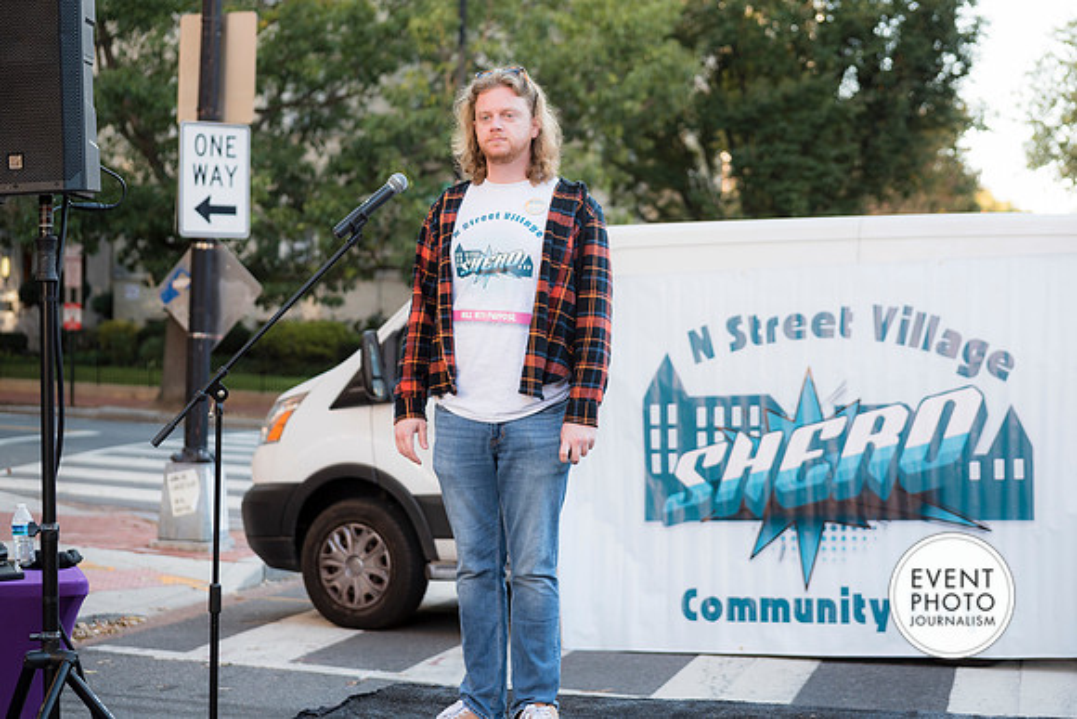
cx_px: 538
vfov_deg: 18.2
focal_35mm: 75
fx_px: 2244
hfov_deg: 27.0
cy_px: 360
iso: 280
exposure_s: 1/200
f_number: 4
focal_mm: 75
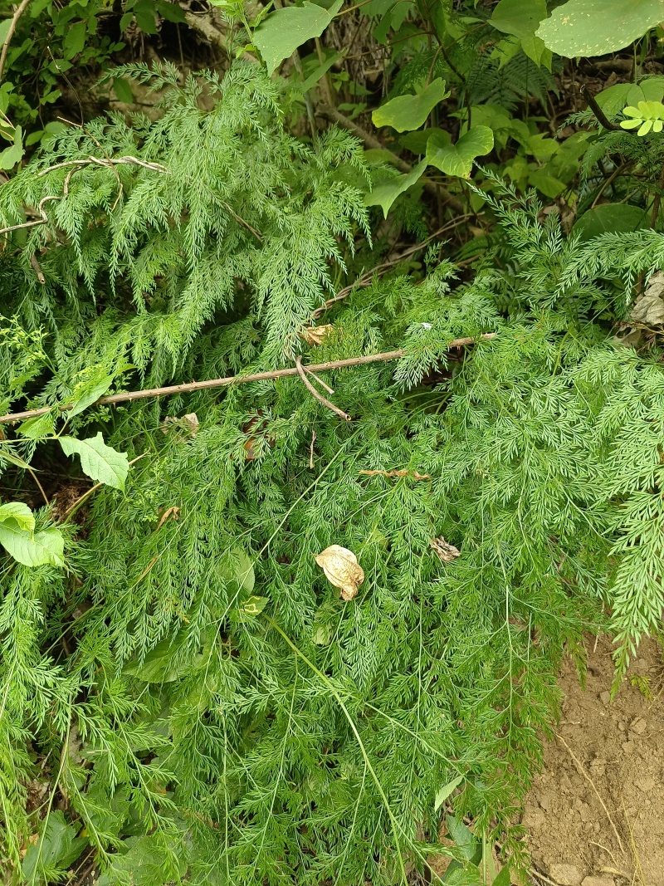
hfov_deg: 58.9
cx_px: 332
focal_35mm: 23
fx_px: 588
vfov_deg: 73.9
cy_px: 443
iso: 741
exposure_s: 1/100
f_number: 1.88
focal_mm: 5.59
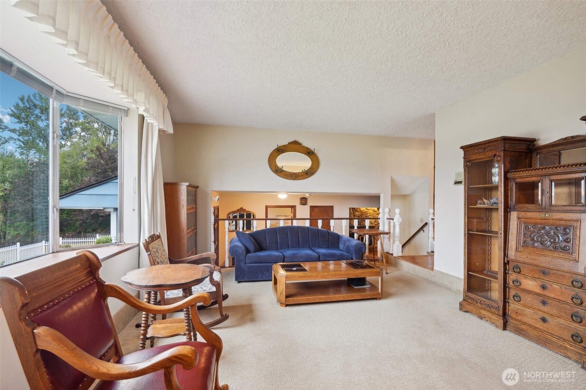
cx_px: 293
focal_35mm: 16
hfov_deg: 96.7
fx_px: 260
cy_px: 195
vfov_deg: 73.7
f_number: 8
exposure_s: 1/4
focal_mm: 16
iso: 400
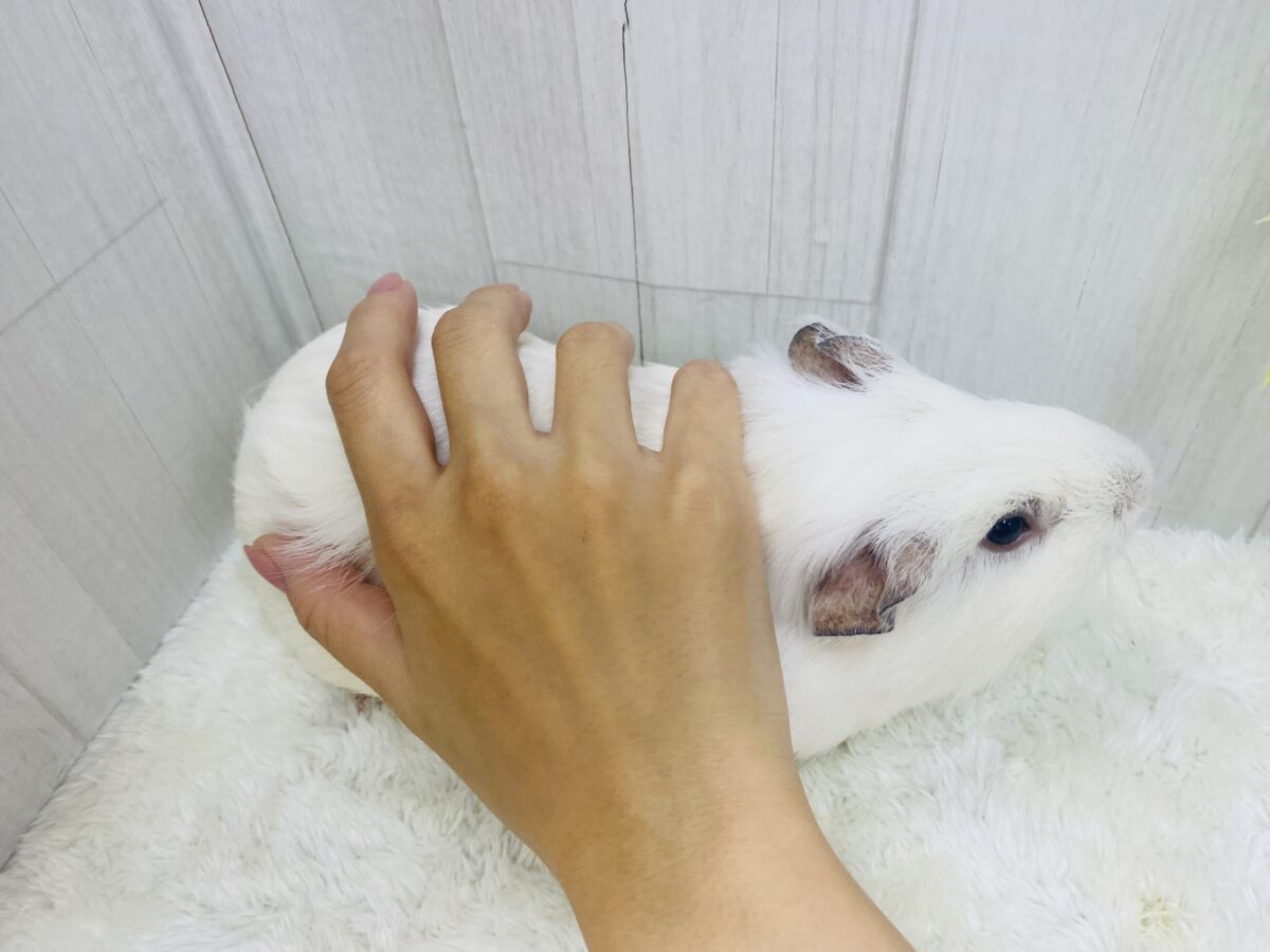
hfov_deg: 67.3
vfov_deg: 53.1
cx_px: 635
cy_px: 476
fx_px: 954
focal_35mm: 26
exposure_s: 1/100
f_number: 1.8
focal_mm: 4.25
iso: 80
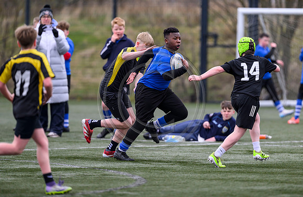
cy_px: 91
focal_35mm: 432
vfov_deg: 3.1
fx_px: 3612
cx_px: 161
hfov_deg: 4.8
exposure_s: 1/1600
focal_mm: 400
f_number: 3.5
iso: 500
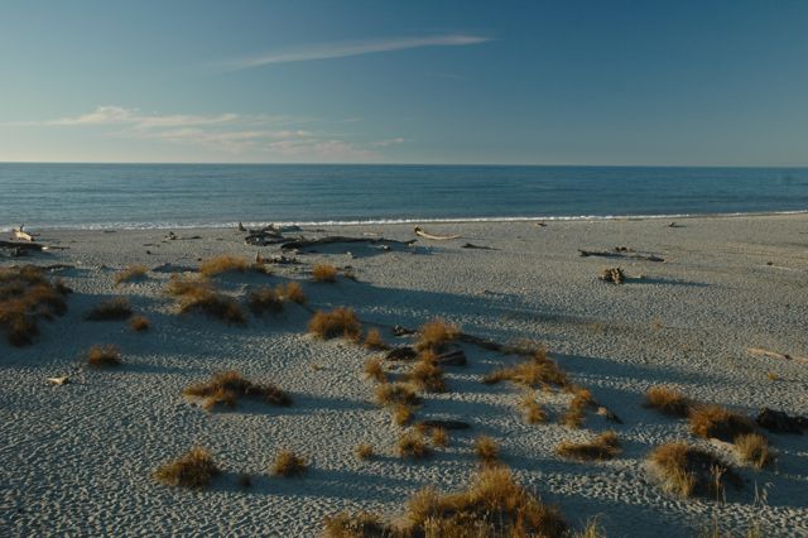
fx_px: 908
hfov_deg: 47.9
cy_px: 269
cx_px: 404
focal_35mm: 40
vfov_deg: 33.0
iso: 250
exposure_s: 1/160
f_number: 6.3
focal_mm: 27
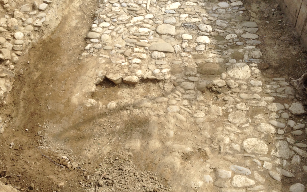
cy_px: 88
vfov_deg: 32.8
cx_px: 164
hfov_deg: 50.3
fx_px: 326
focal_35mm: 39
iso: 32
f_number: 2.4
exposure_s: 1/965
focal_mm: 3.3
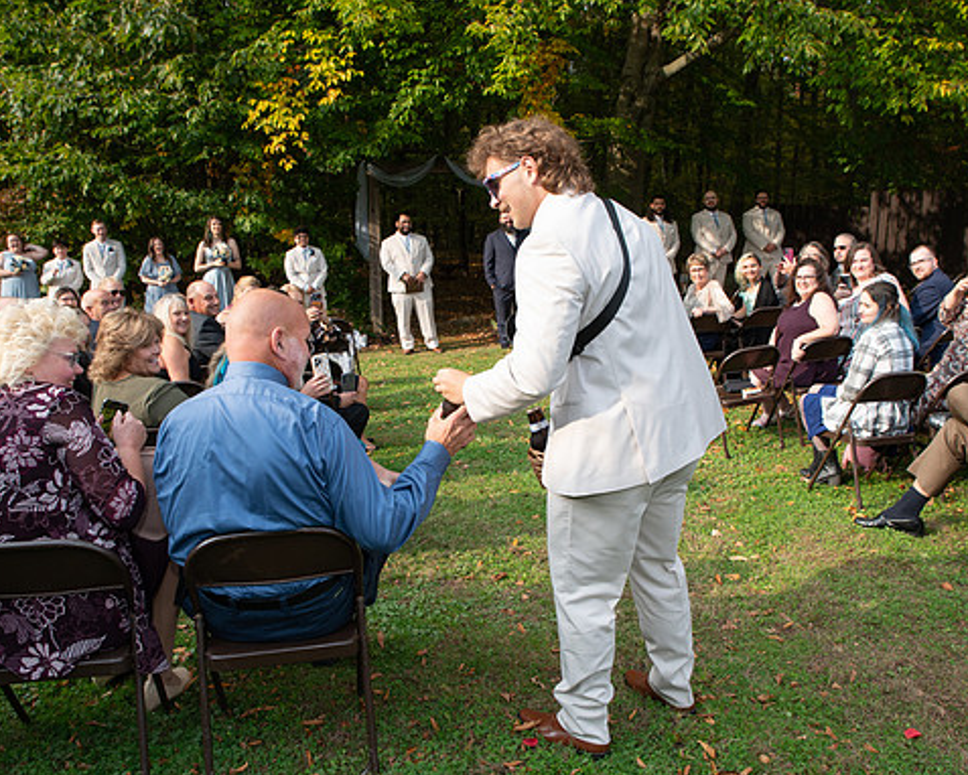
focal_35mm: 29
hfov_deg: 60.4
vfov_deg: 50.0
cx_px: 479
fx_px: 831
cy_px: 390
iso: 400
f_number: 8
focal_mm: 24
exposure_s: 1/200
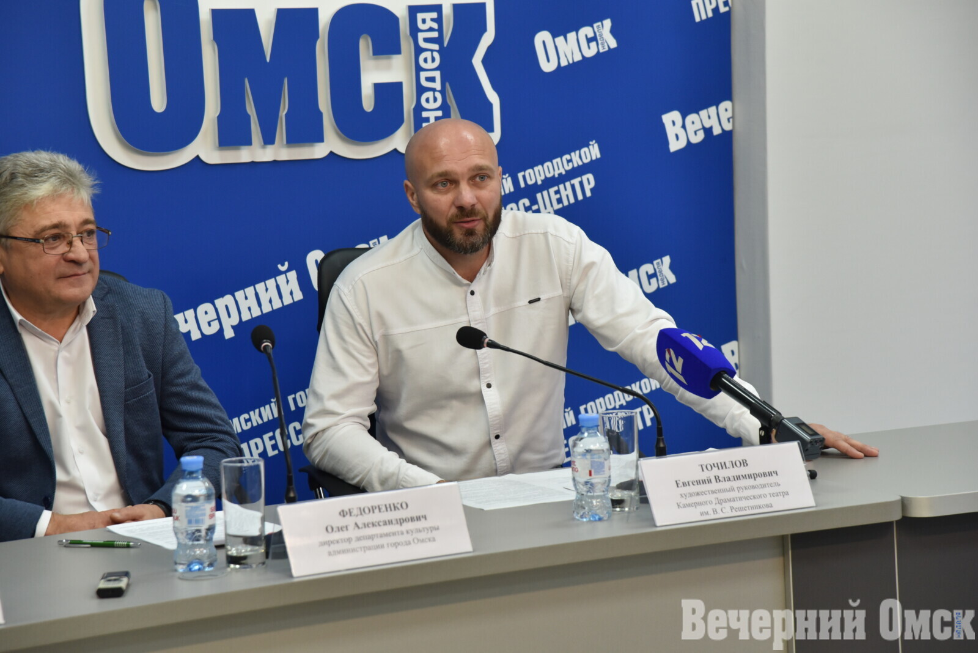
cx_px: 489
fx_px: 3261
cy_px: 326
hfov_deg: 17.1
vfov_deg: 11.4
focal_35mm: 120
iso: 1250
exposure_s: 1/160
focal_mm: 120
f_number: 5.6
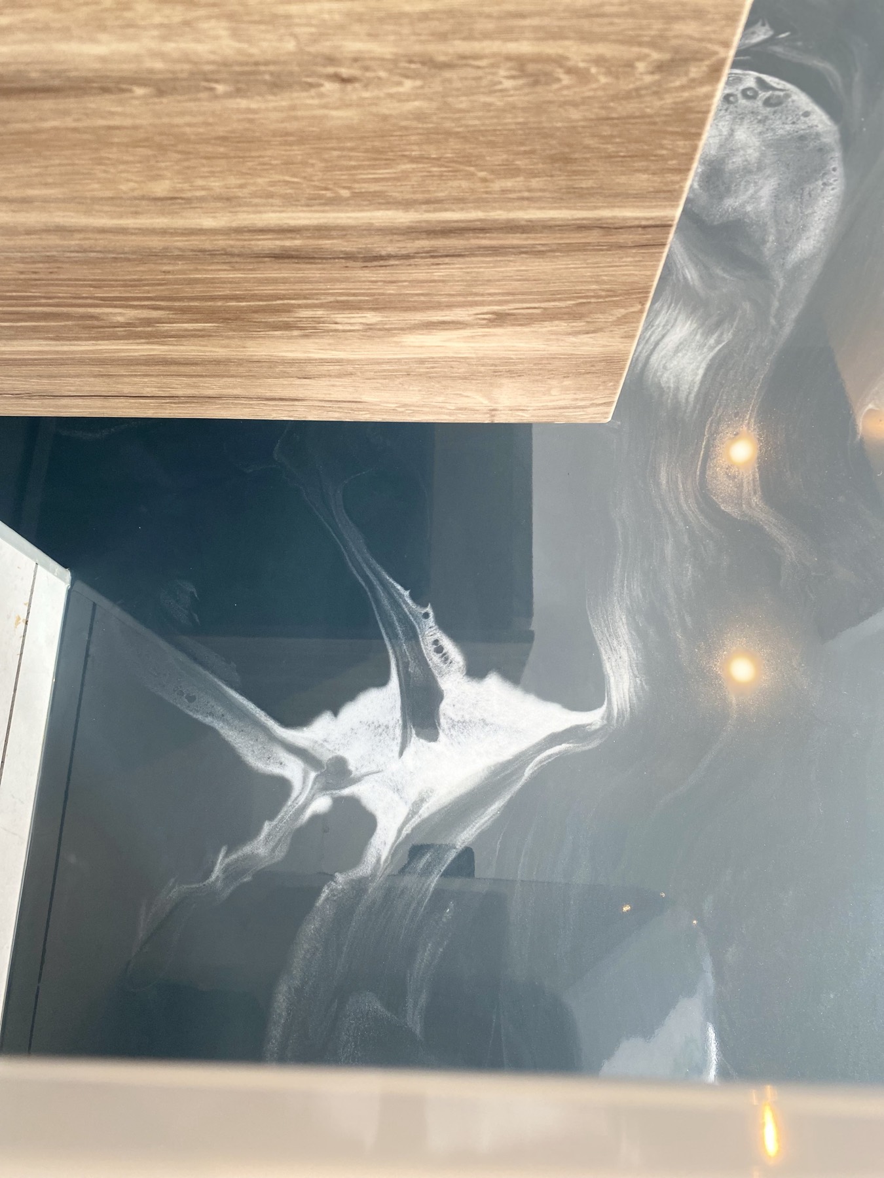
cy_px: 589
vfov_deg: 67.3
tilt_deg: -73.0
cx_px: 442
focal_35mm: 26
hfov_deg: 53.1
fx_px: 885
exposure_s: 1/50
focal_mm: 4.25
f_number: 1.8
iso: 100
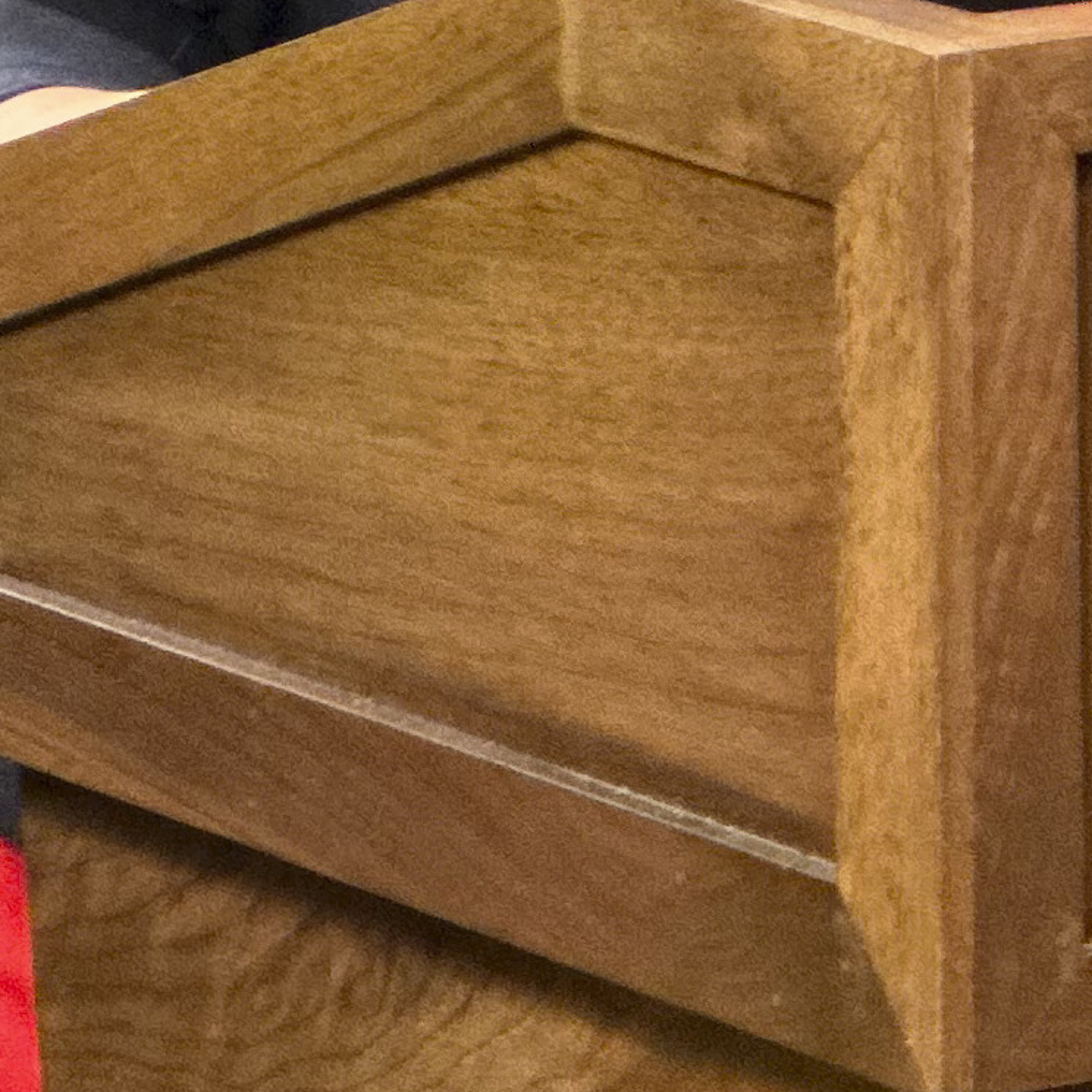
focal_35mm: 369
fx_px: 13170
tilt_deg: -4.9
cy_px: -668
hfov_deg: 4.7
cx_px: 1569
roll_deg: +0.0
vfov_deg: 4.7
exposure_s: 1/20
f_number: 2.8
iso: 400
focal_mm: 9
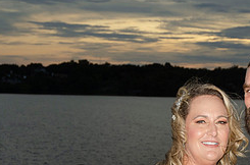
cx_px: 208
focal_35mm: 135
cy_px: 158
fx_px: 935
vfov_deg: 10.0
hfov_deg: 15.1
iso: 200
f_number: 5.6
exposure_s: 1/250
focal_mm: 38
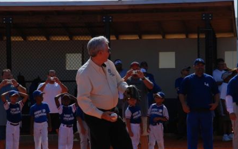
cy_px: 79
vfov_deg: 5.7
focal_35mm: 232
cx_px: 118
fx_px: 1505
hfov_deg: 9.0
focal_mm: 150
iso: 200
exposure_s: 1/160
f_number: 20
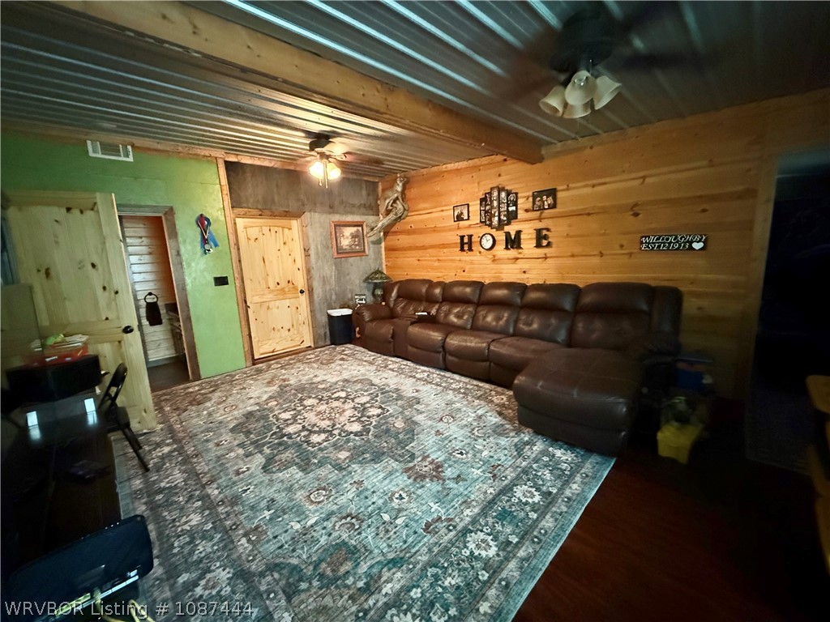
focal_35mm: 14
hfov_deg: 102.1
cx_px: 415
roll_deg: +3.2
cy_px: 311
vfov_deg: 85.7
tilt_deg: -9.1
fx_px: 336
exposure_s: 1/30
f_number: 2.2
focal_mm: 2.22
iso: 1600
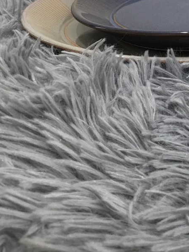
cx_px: 173
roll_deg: -0.4
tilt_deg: -18.7
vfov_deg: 29.5
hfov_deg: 23.0
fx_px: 451
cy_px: 10
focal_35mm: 62
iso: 125
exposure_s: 1/33
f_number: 2.4
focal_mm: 3.3
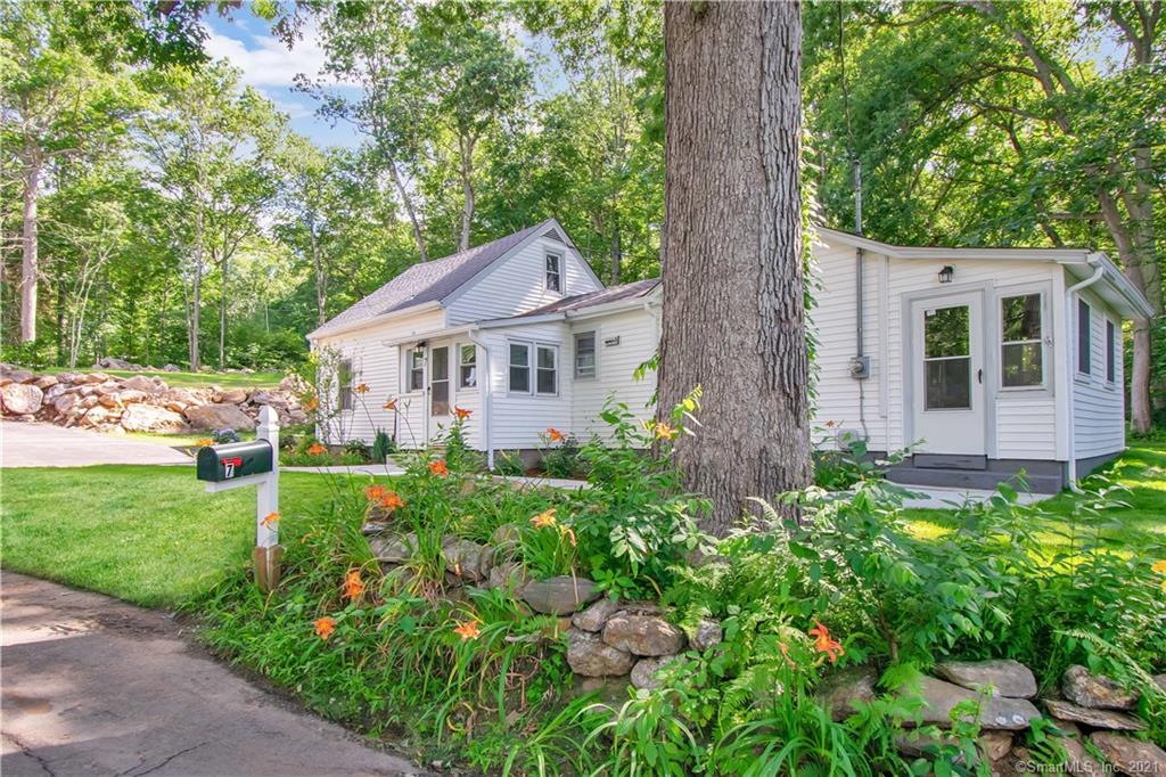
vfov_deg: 63.2
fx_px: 631
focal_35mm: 20
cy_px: 388
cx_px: 583
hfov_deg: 85.4
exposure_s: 1/100
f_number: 9
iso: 400
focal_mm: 13
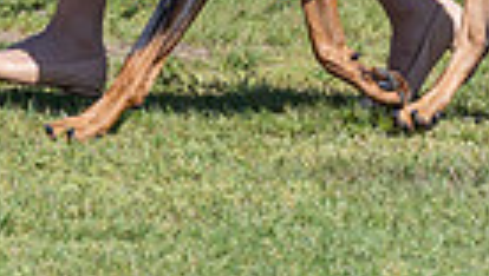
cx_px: 0
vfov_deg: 1.3
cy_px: -326
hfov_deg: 2.4
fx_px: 11722
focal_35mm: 903
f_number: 6.3
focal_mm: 176
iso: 320
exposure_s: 1/1250
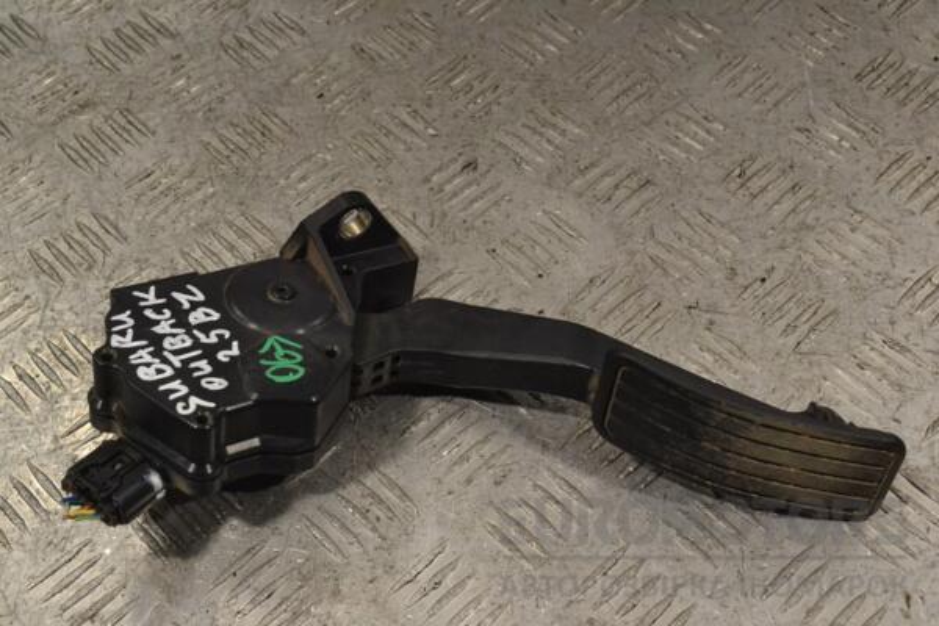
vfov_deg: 25.8
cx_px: 470
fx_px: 1369
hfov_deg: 37.9
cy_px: 313
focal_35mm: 52
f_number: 10
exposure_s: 1/400
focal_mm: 35
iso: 3200
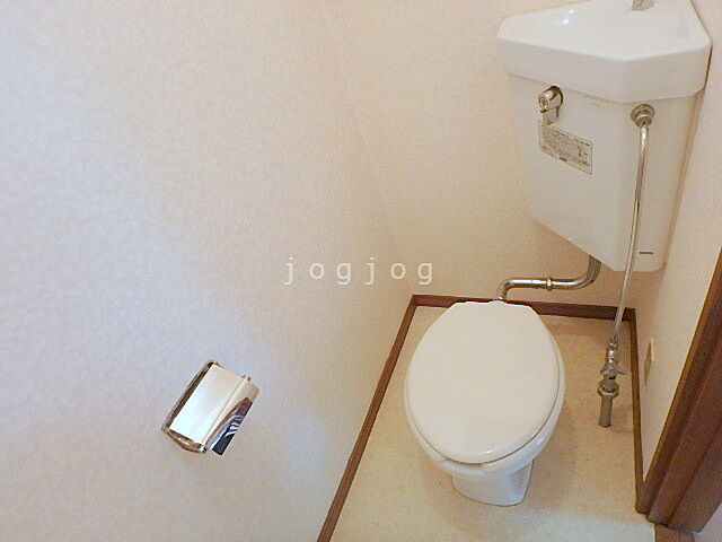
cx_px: 361
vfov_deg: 63.4
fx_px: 438
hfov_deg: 79.0
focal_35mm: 21
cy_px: 271
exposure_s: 1/30
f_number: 3.5
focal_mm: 3.7
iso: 320
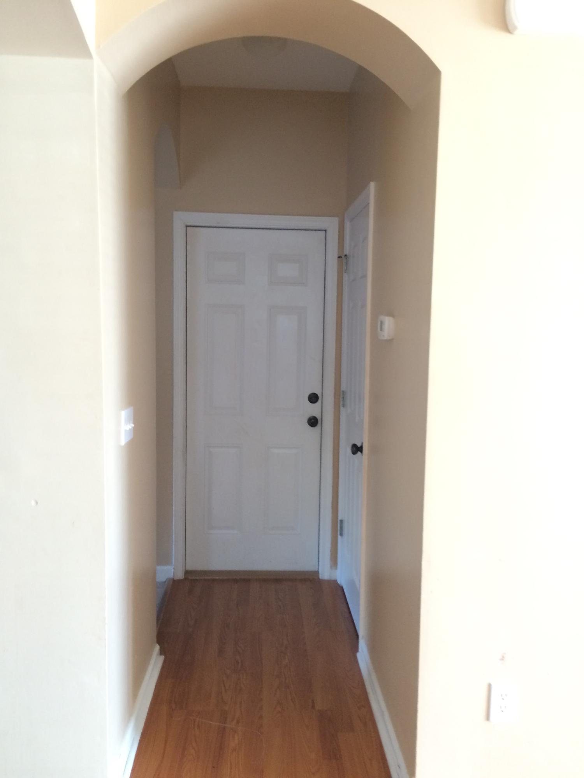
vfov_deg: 61.7
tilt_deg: -6.0
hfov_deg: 48.2
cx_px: 292
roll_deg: +0.9
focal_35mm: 29
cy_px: 389
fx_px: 652
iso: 125
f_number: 2.2
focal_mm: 4.15
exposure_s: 1/30
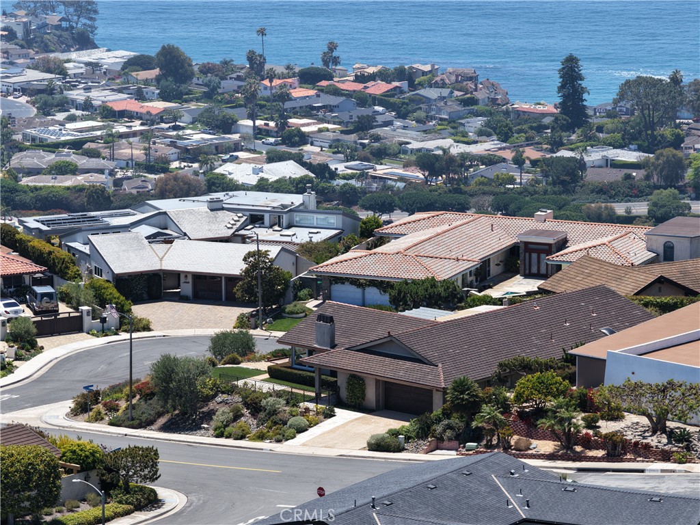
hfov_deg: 11.8
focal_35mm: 168
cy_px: 262
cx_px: 350
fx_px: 3397
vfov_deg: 8.8
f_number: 2.8
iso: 125
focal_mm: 40
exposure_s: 1/1250
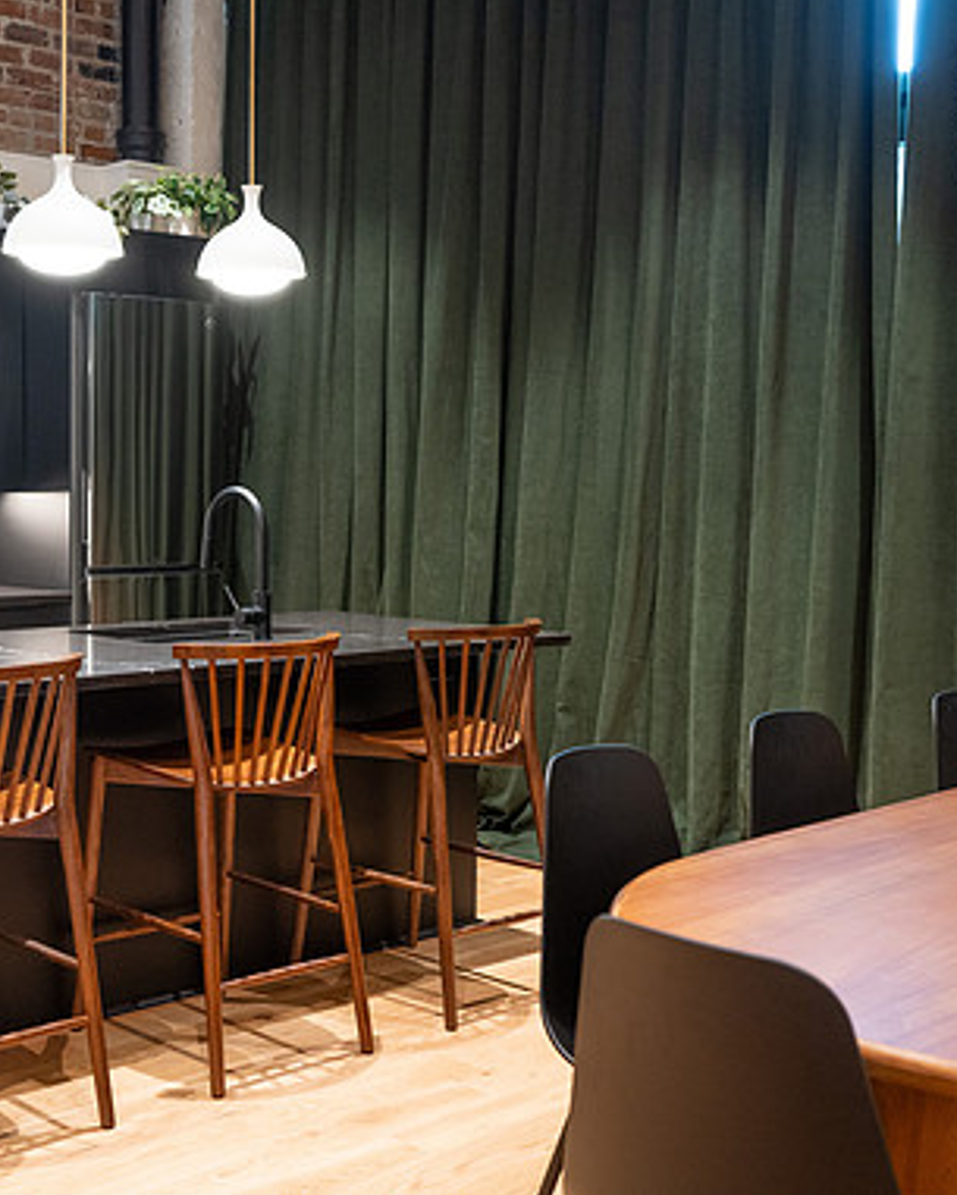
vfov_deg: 37.3
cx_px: 279
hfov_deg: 29.9
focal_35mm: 50
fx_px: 1770
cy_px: 591
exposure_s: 1/30
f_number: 4
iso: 800
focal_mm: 35
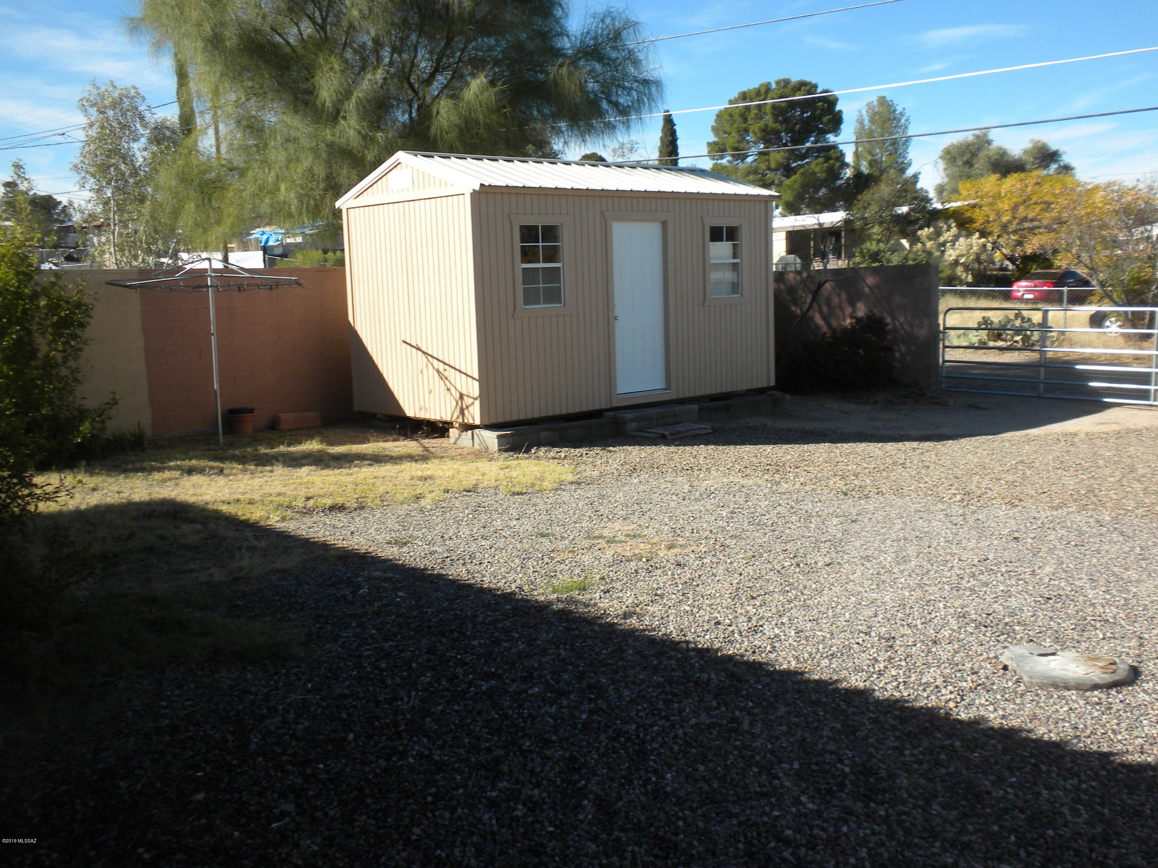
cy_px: 434
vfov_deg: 38.7
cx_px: 579
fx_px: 1238
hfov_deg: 50.1
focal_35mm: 37
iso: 64
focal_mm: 6.6
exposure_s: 1/73.8
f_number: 10
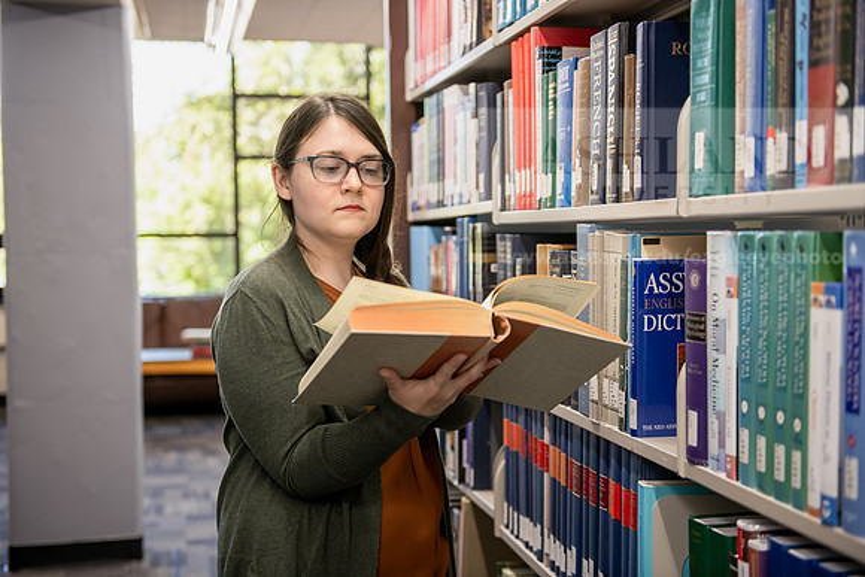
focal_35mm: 50
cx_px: 432
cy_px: 288
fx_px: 1202
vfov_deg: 27.0
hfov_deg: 39.6
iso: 800
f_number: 2.8
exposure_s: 1/200
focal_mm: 50
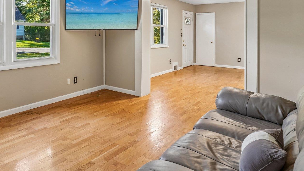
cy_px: 41
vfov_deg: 41.6
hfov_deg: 68.4
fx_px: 218
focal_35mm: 27
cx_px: 109
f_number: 8
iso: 400
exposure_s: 1/20
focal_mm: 16
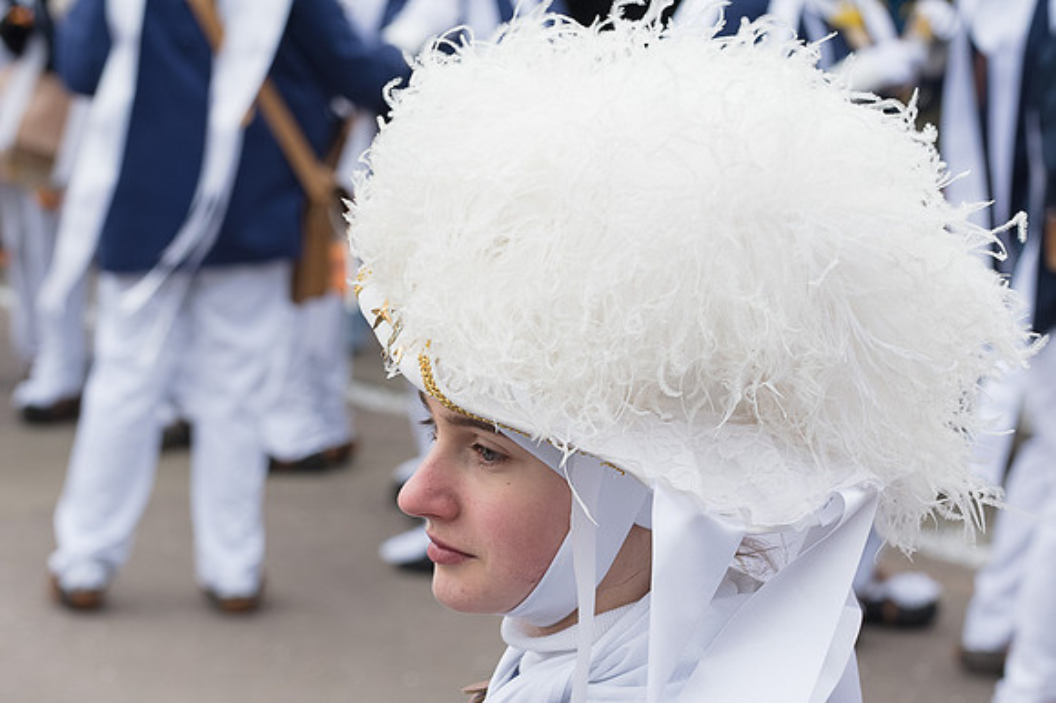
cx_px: 528
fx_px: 4485
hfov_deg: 13.4
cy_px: 352
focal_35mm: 153
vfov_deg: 9.0
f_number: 8
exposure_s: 1/320
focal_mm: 102
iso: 800
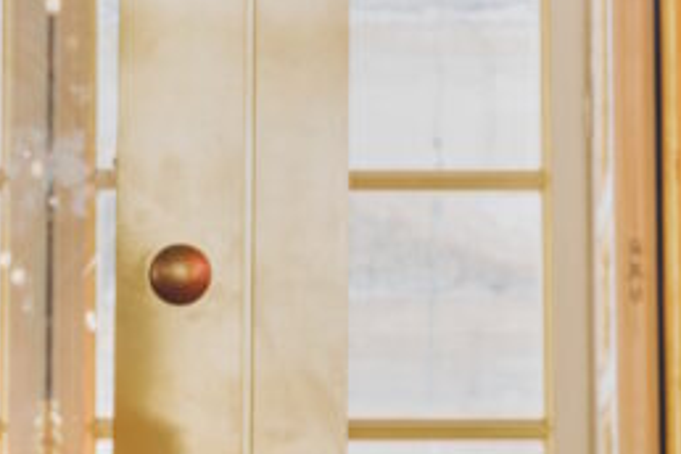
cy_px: 321
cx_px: 264
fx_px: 4653
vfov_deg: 5.6
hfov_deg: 8.4
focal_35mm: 246
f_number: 8
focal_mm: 62
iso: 1600
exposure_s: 1/320
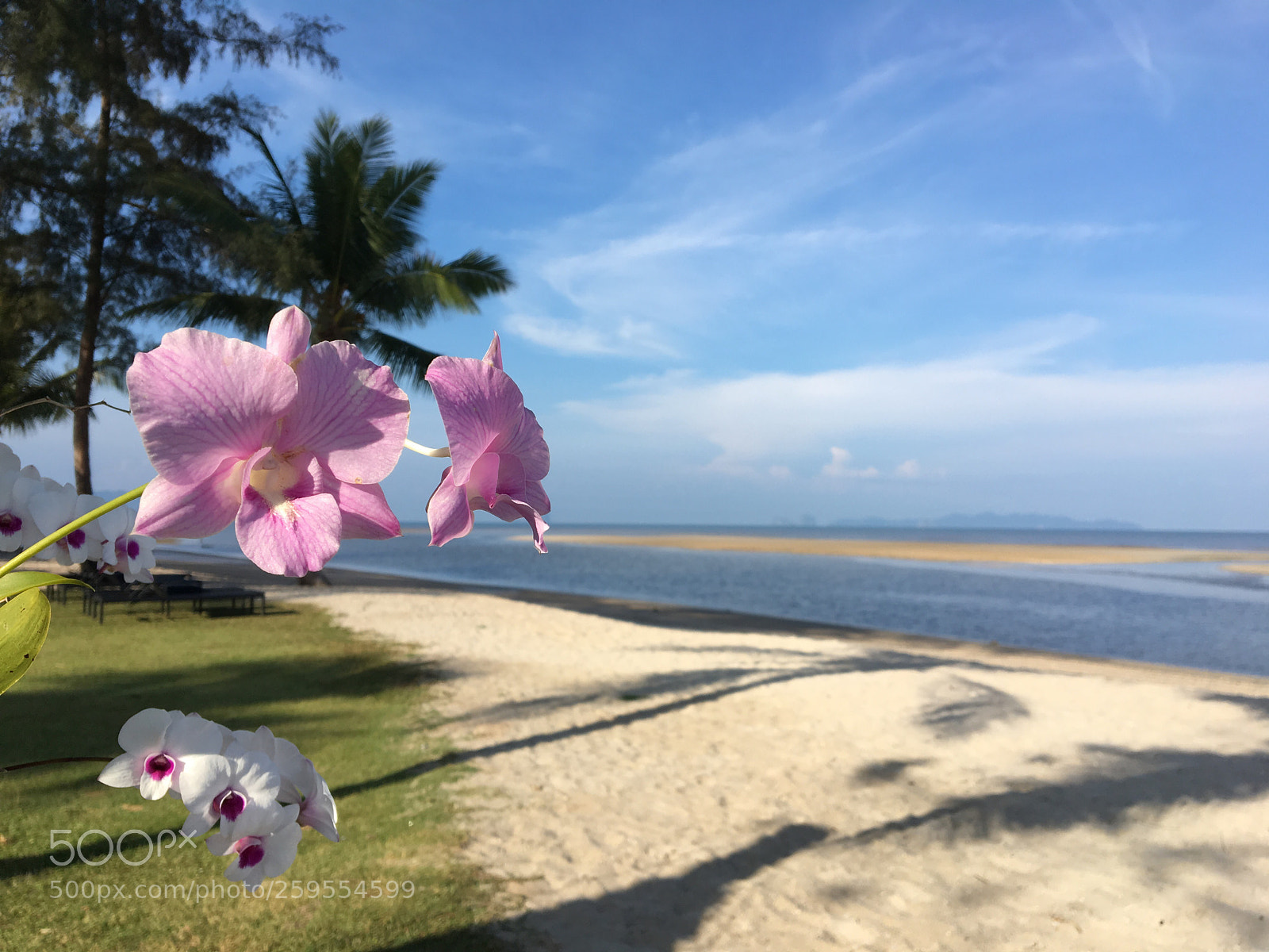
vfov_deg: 48.2
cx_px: 634
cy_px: 476
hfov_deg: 61.7
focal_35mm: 29
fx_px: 1063
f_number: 2.2
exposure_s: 1/1131
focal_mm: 4.15
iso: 25
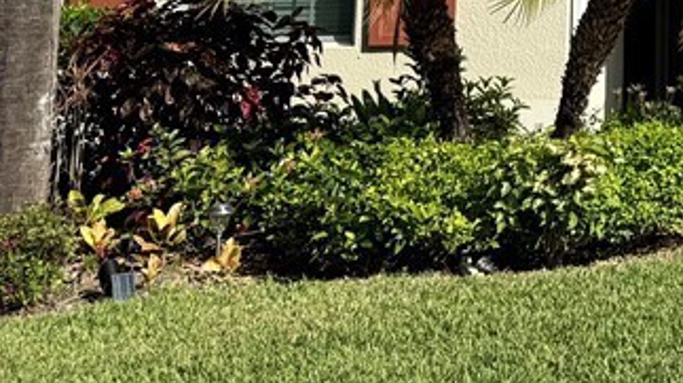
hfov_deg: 23.1
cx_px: 856
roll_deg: +1.2
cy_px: -245
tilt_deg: +8.8
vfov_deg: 13.4
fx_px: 1502
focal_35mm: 83
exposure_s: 1/4608
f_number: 1.78
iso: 80
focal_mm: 6.76
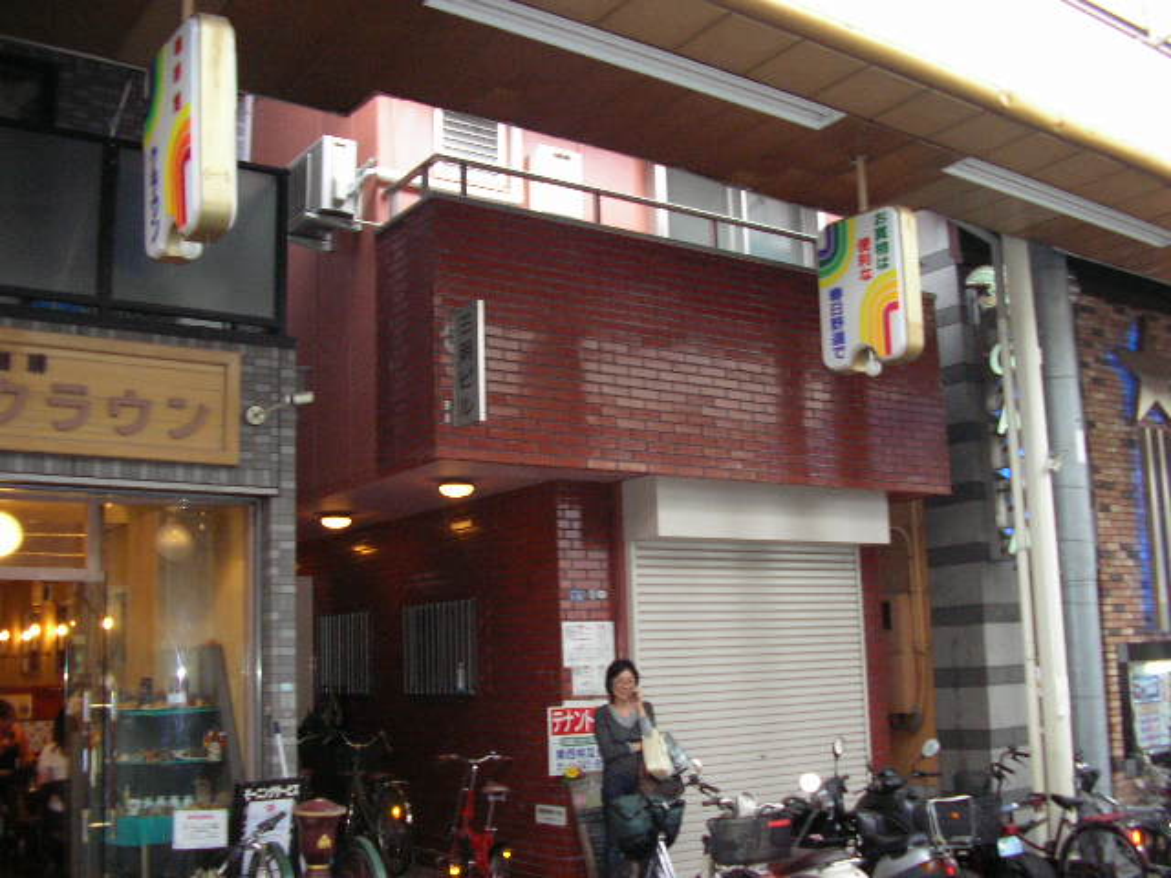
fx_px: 1285
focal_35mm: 38
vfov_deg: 37.7
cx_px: 586
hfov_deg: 49.0
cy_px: 439
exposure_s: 1/30
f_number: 2.9
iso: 192
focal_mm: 5.8
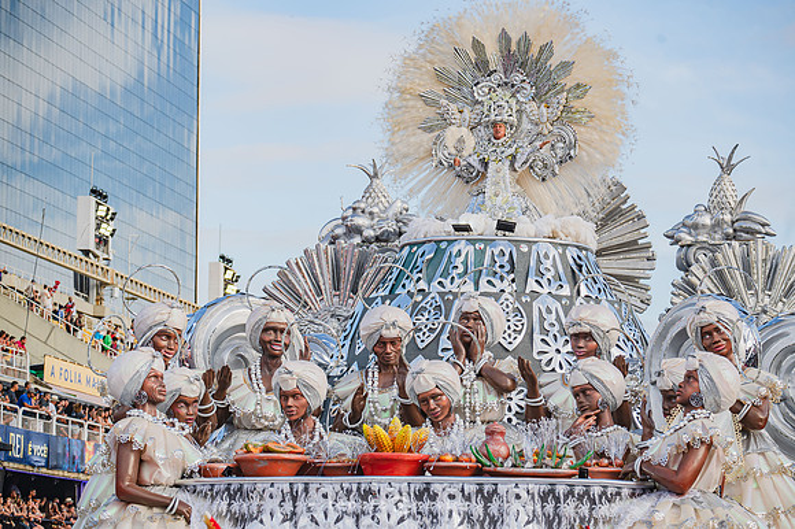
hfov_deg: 16.8
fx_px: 2693
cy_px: 264
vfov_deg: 11.2
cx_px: 398
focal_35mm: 122
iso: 400
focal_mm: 122
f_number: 5.6
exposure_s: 1/1600
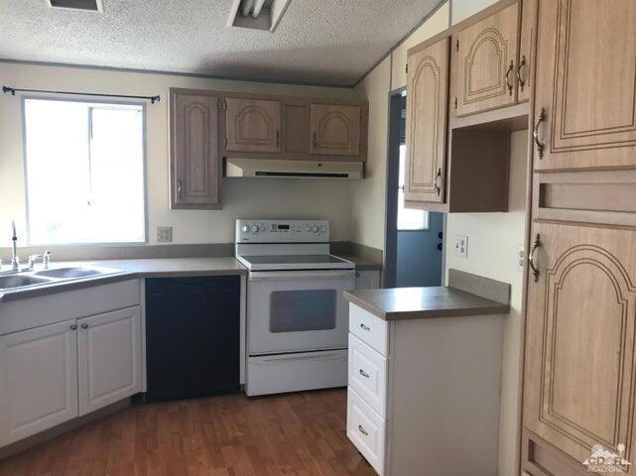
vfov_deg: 49.7
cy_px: 238
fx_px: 514
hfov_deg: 63.5
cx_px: 318
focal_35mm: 28
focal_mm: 3.99
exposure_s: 1/90
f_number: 1.8
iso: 32
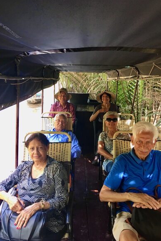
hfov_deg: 42.3
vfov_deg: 60.3
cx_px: 83
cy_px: 121
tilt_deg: -8.5
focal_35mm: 31
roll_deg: +0.4
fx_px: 208
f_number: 2.2
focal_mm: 4.15
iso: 40
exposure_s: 1/33
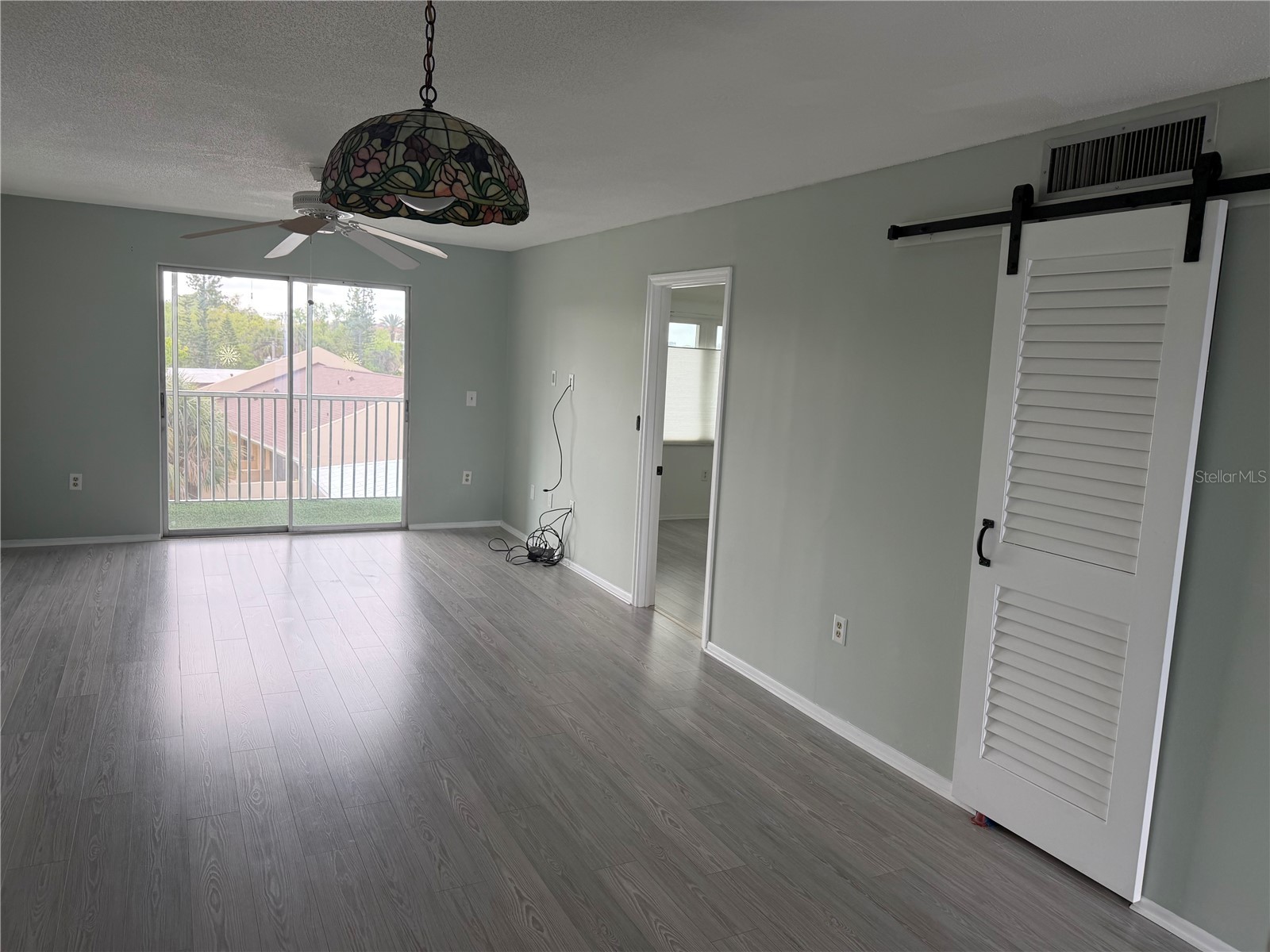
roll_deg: -3.1
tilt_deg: -7.6
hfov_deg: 71.6
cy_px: 476
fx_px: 881
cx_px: 635
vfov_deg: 56.8
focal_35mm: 24
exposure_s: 1/173
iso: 80
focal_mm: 6.76
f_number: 1.78
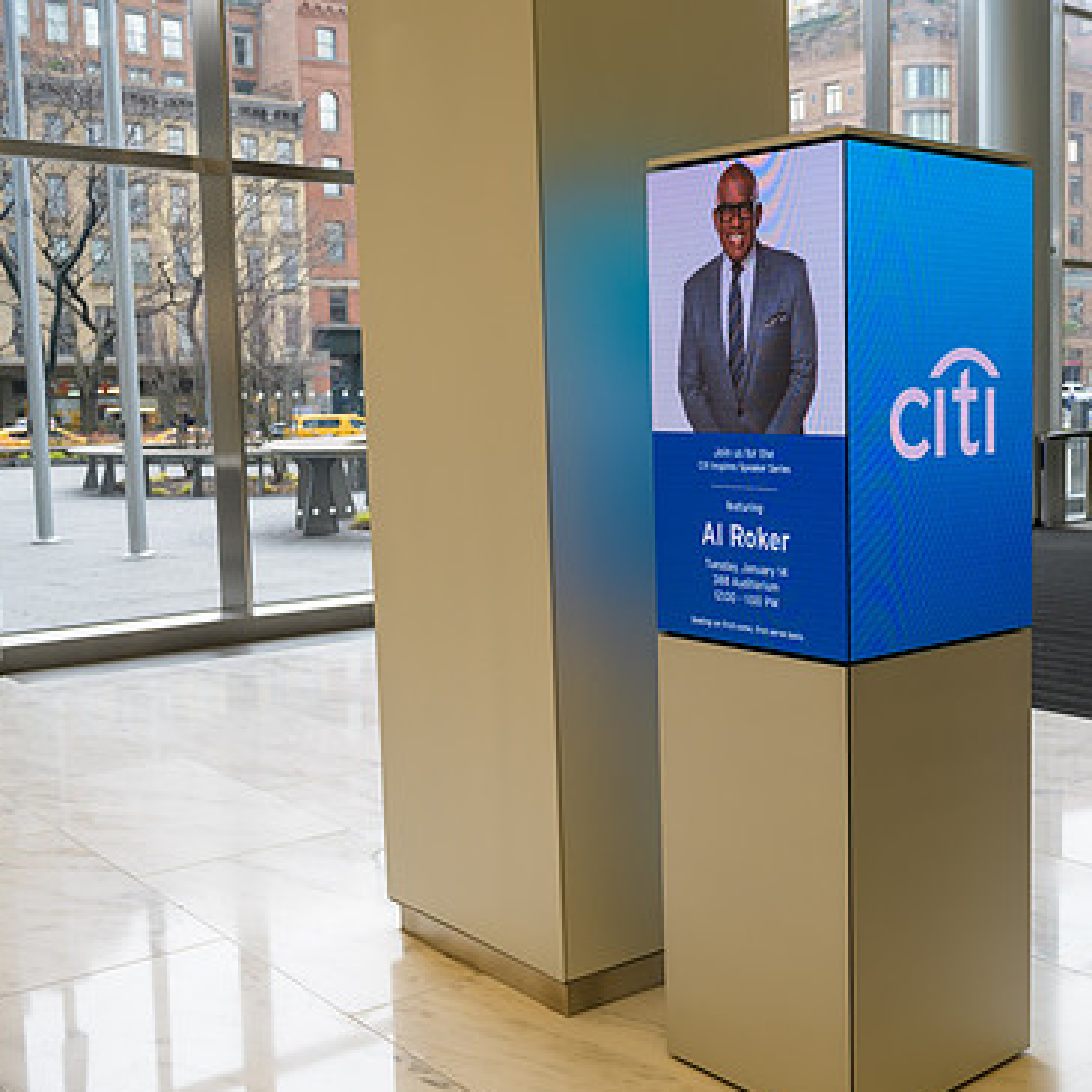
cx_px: 818
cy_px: 543
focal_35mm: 43
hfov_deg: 38.2
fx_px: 1535
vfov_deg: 39.2
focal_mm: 32
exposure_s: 1/125
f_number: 4
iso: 200
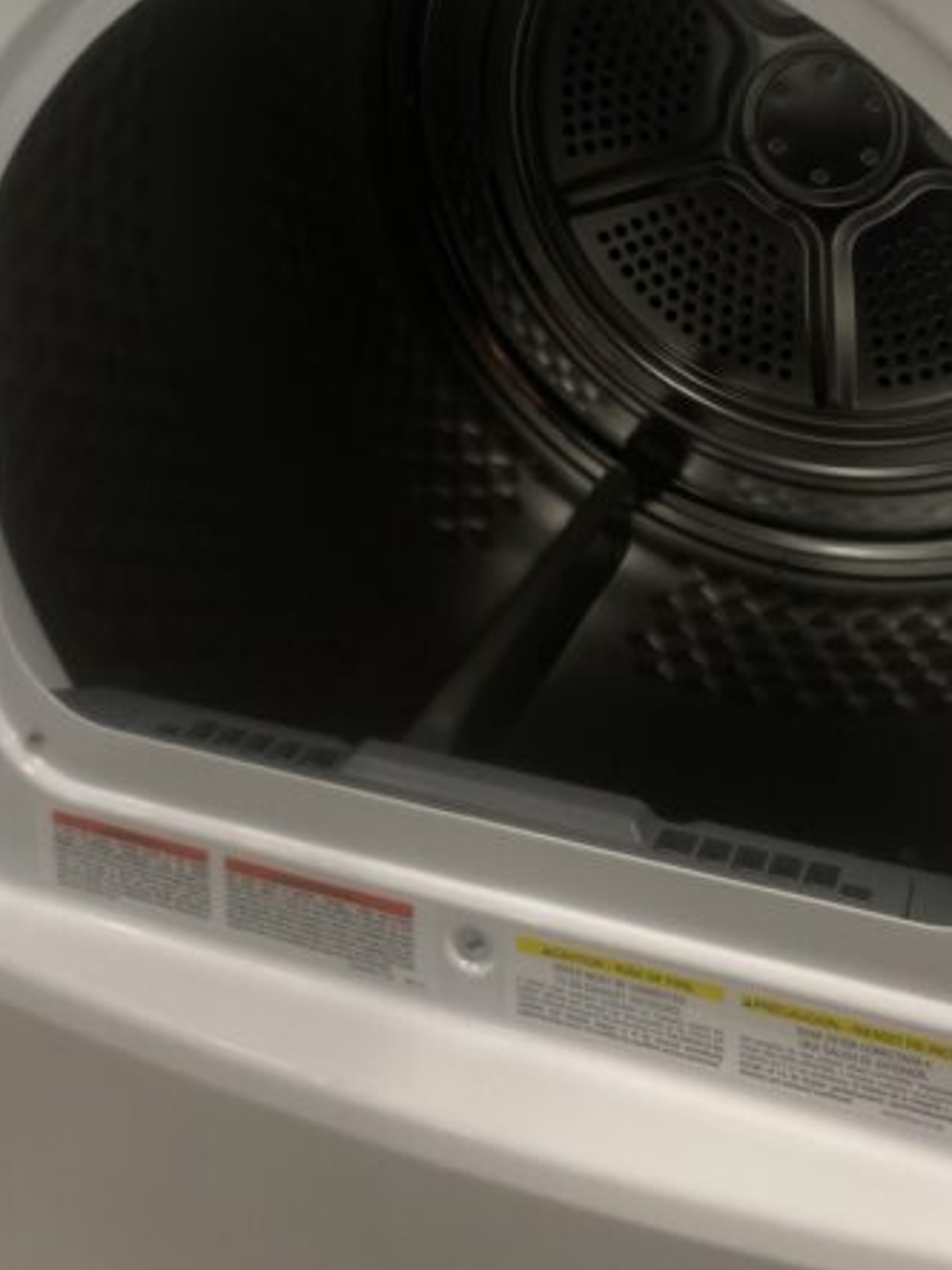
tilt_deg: -11.6
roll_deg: -0.2
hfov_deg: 30.9
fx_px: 1724
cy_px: 135
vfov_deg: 37.8
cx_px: 459
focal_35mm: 47
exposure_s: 1/63
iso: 64
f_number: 1.8
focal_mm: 4.25
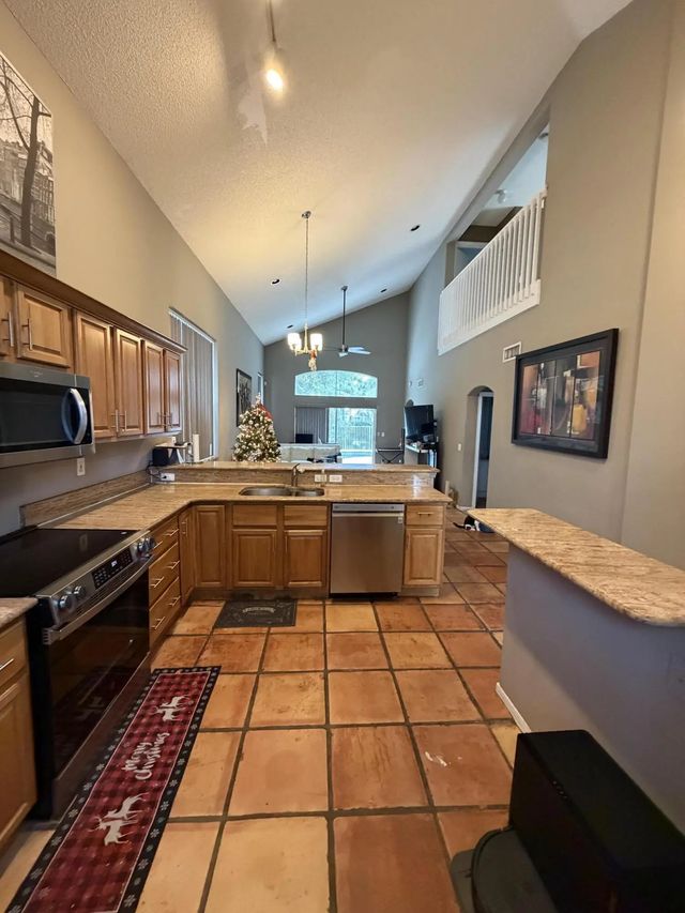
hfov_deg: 85.7
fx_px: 369
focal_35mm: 14
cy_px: 456
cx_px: 342
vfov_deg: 102.1
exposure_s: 1/60
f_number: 2.2
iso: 640
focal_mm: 2.22
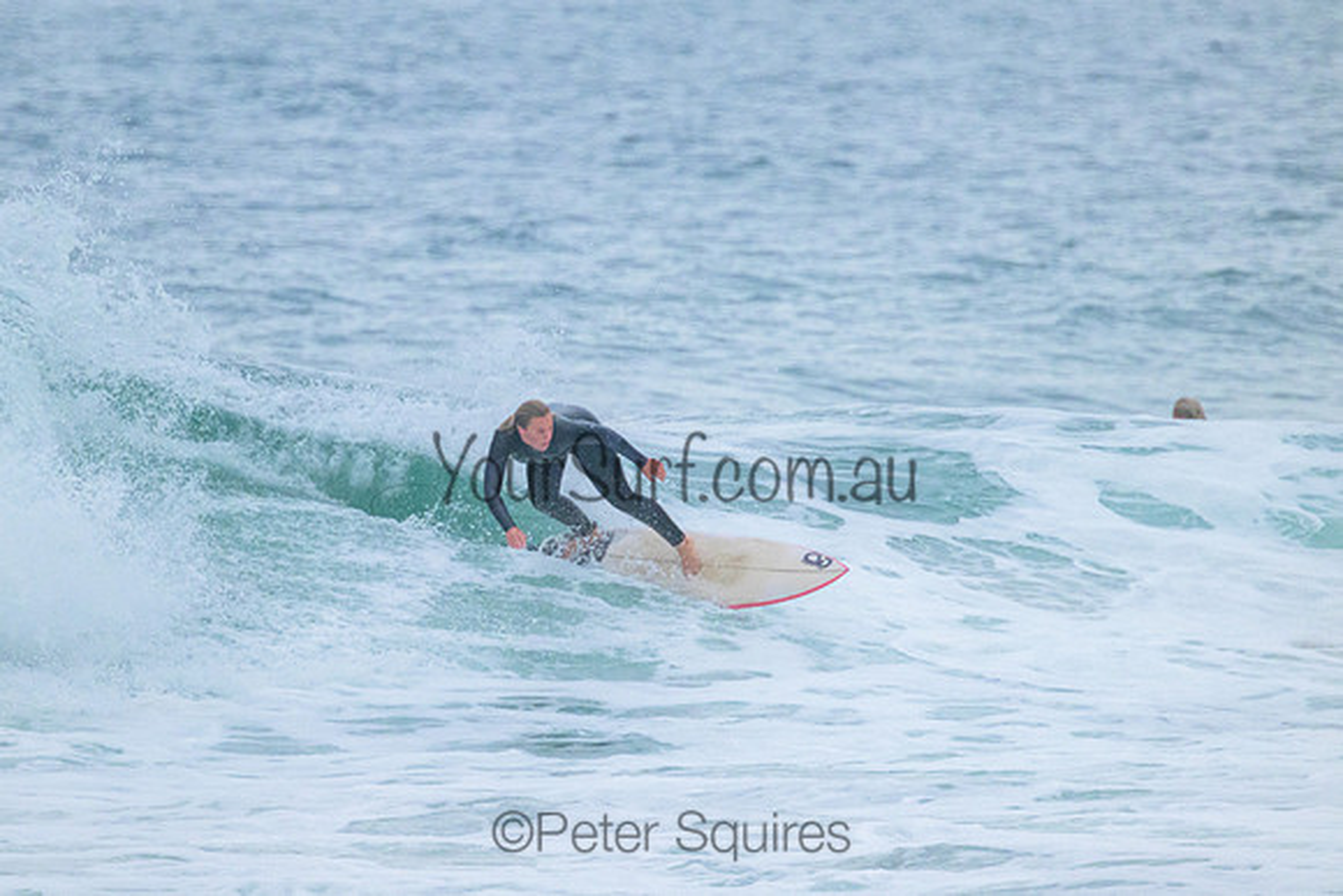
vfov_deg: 1.6
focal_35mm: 857
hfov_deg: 2.4
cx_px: 630
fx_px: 31960
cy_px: 426
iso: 4500
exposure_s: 1/1600
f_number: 11
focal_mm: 800
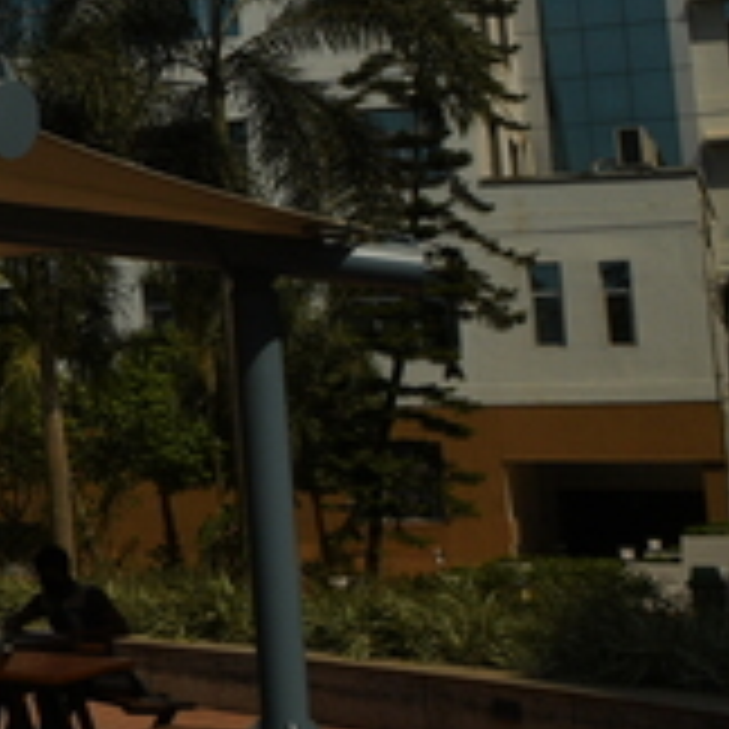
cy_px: 90
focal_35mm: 85
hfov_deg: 14.6
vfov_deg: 20.1
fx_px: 2025
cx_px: -940
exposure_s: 1/640
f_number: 11
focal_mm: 12
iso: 250
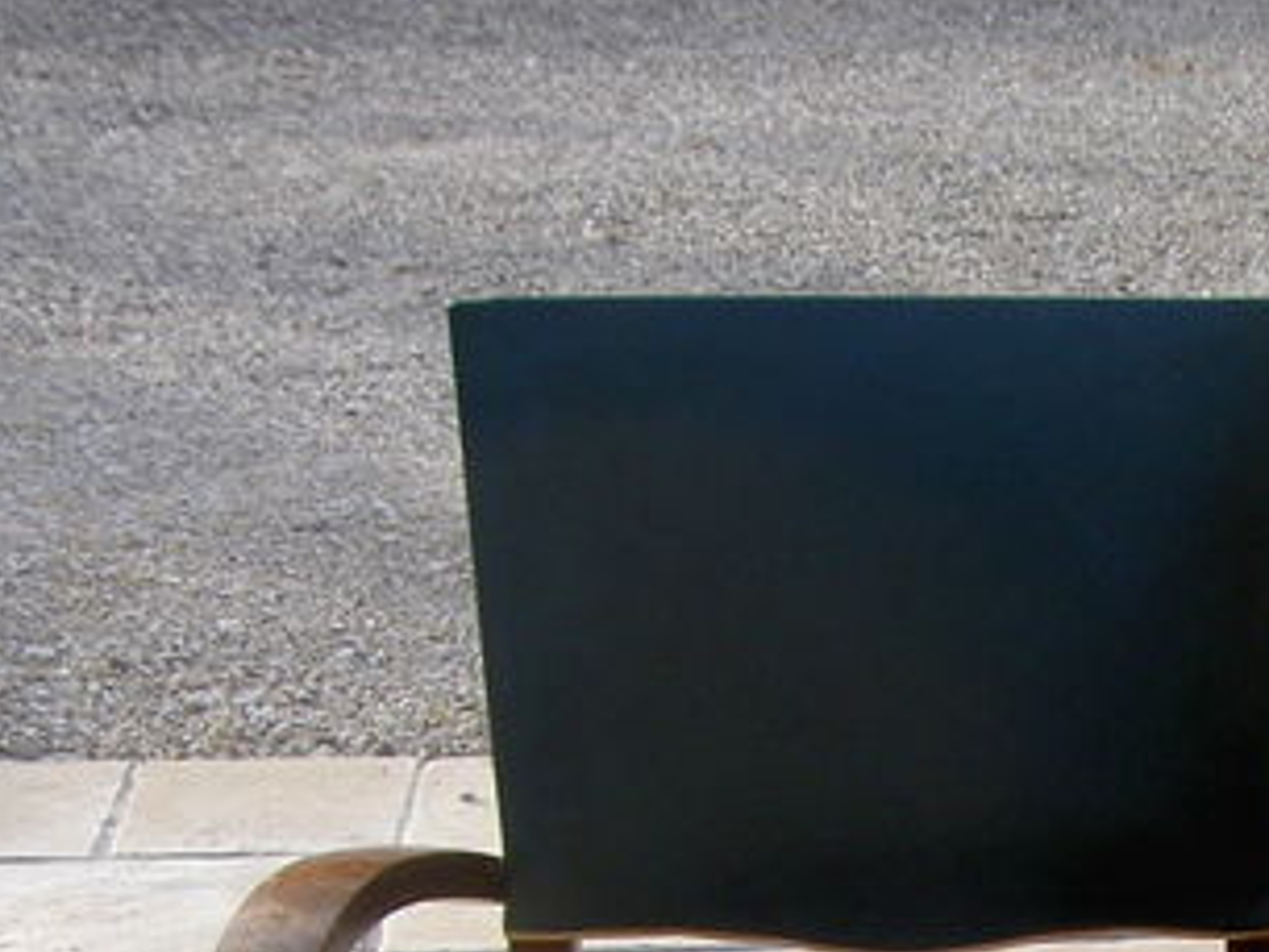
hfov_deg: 14.9
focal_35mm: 128
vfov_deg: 11.2
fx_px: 4694
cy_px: 1347
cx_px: 1465
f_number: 4.7
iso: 50
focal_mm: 8
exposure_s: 1/100
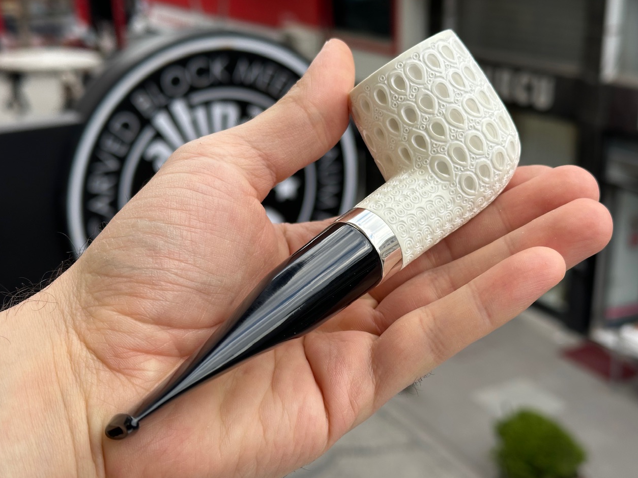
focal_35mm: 49
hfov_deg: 38.9
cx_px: 313
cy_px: 240
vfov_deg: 29.7
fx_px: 903
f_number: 1.78
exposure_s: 1/463
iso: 64
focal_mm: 6.86
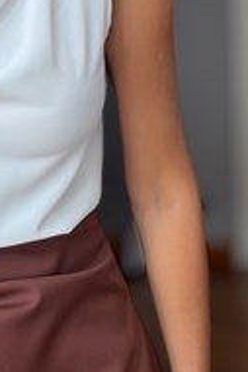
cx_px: -4
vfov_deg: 21.6
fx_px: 901
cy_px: -85
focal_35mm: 87
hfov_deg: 15.4
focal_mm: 2.71
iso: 40
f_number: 1.9
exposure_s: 1/100
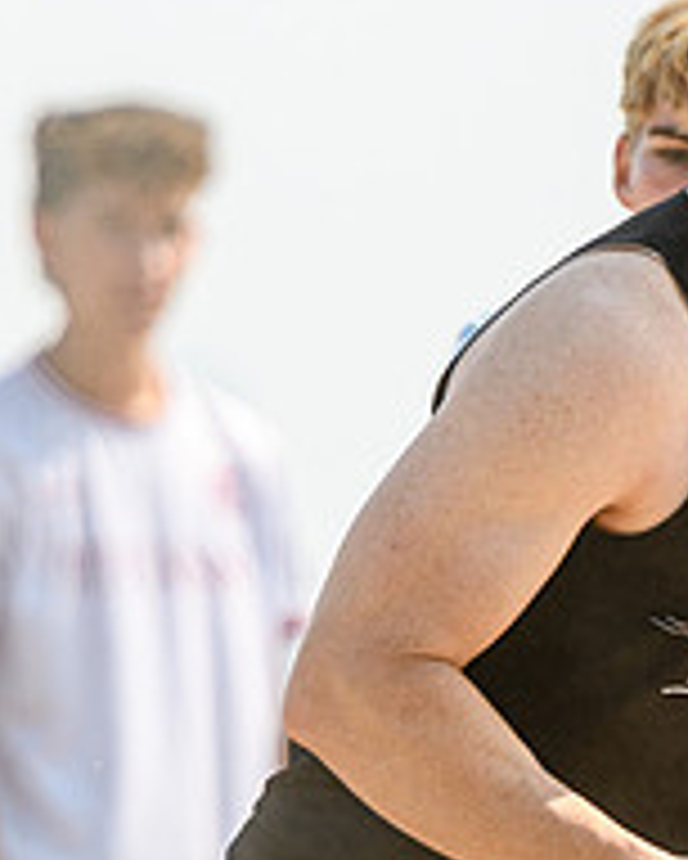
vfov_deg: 1.6
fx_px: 30621
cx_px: 604
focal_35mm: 1204
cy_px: 722
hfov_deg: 1.3
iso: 100
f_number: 3.2
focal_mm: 200
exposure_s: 1/1250
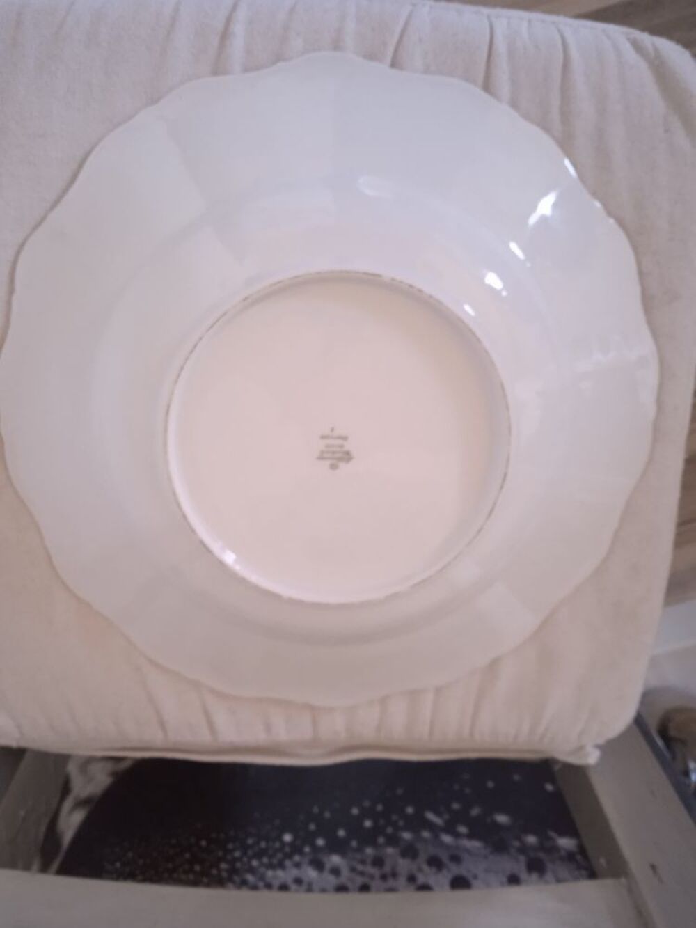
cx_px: 348
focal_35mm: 28
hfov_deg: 49.8
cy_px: 464
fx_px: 751
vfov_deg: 63.4
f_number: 2.2
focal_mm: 3.43
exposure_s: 1/16.7
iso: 869
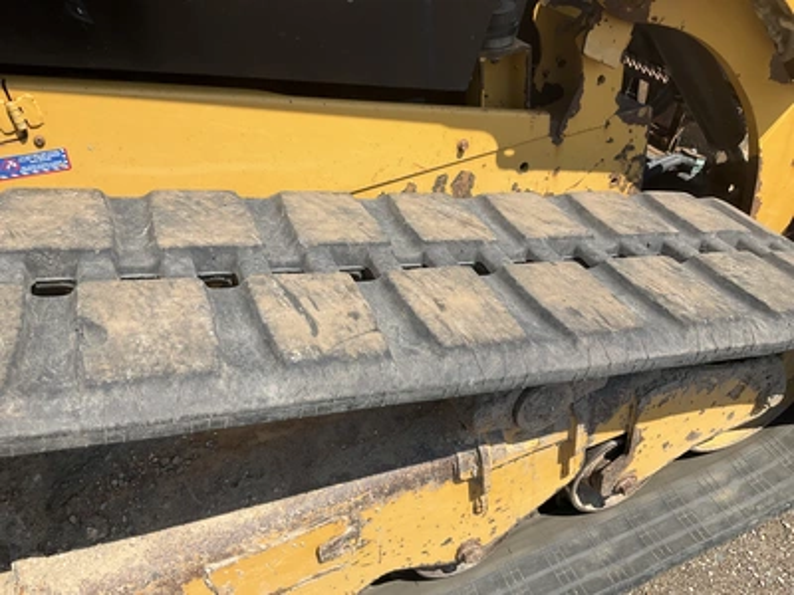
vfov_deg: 48.2
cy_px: 298
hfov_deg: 61.7
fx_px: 665
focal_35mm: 29
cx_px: 397
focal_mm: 3
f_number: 1.8
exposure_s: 1/1221
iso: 25
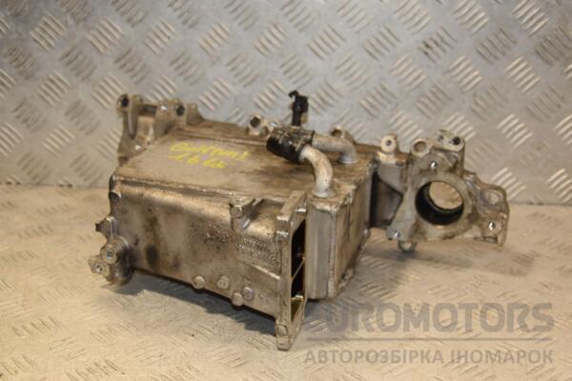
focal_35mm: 52
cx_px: 286
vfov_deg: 25.8
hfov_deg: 37.9
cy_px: 190
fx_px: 834
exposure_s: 1/200
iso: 800
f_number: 5.6
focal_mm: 35
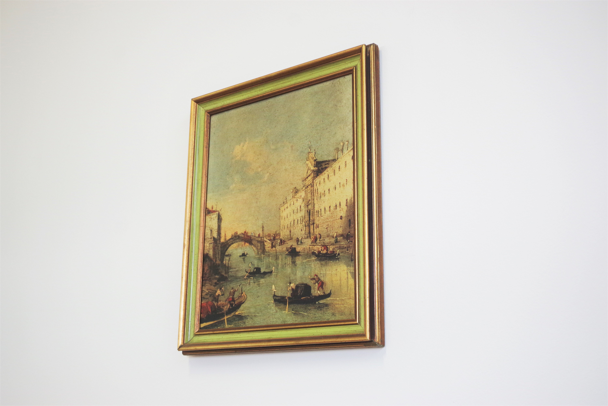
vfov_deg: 27.5
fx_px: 827
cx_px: 304
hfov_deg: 40.3
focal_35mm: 49
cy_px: 203
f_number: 4
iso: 800
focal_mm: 32.5
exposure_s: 1/125
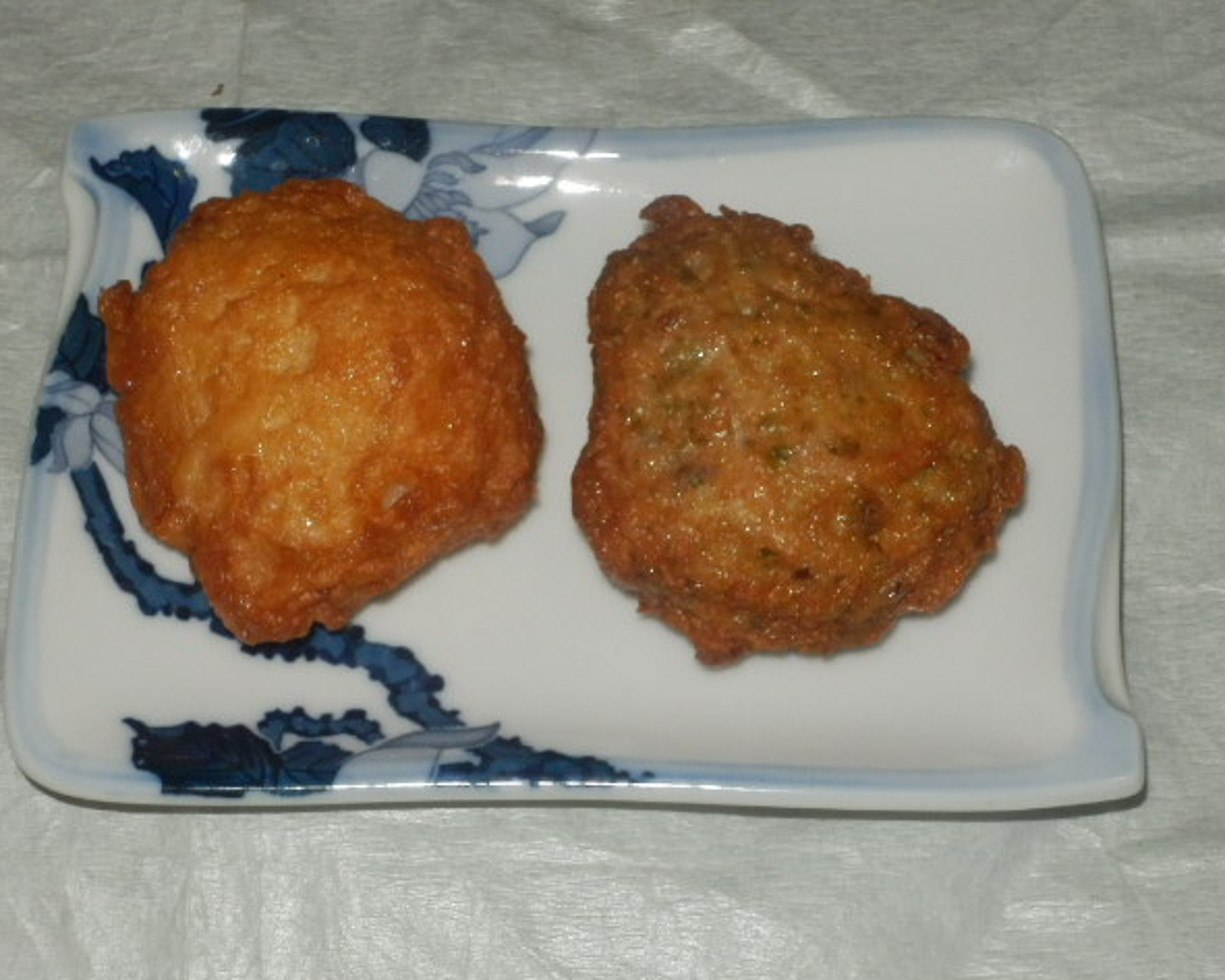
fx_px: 3372
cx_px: 605
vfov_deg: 16.5
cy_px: 495
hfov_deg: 20.6
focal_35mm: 93
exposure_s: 1/40
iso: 800
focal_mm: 15.5
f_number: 13
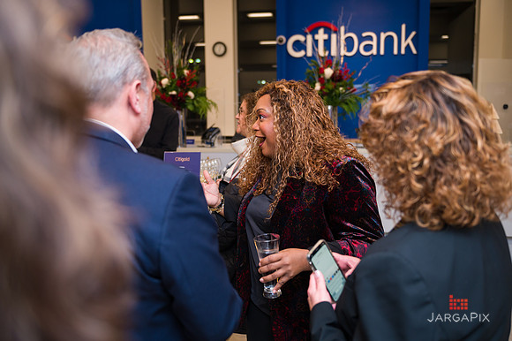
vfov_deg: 37.8
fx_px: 497
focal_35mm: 35
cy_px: 170
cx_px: 256
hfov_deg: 54.5
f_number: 3.2
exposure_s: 1/200
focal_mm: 35
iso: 400
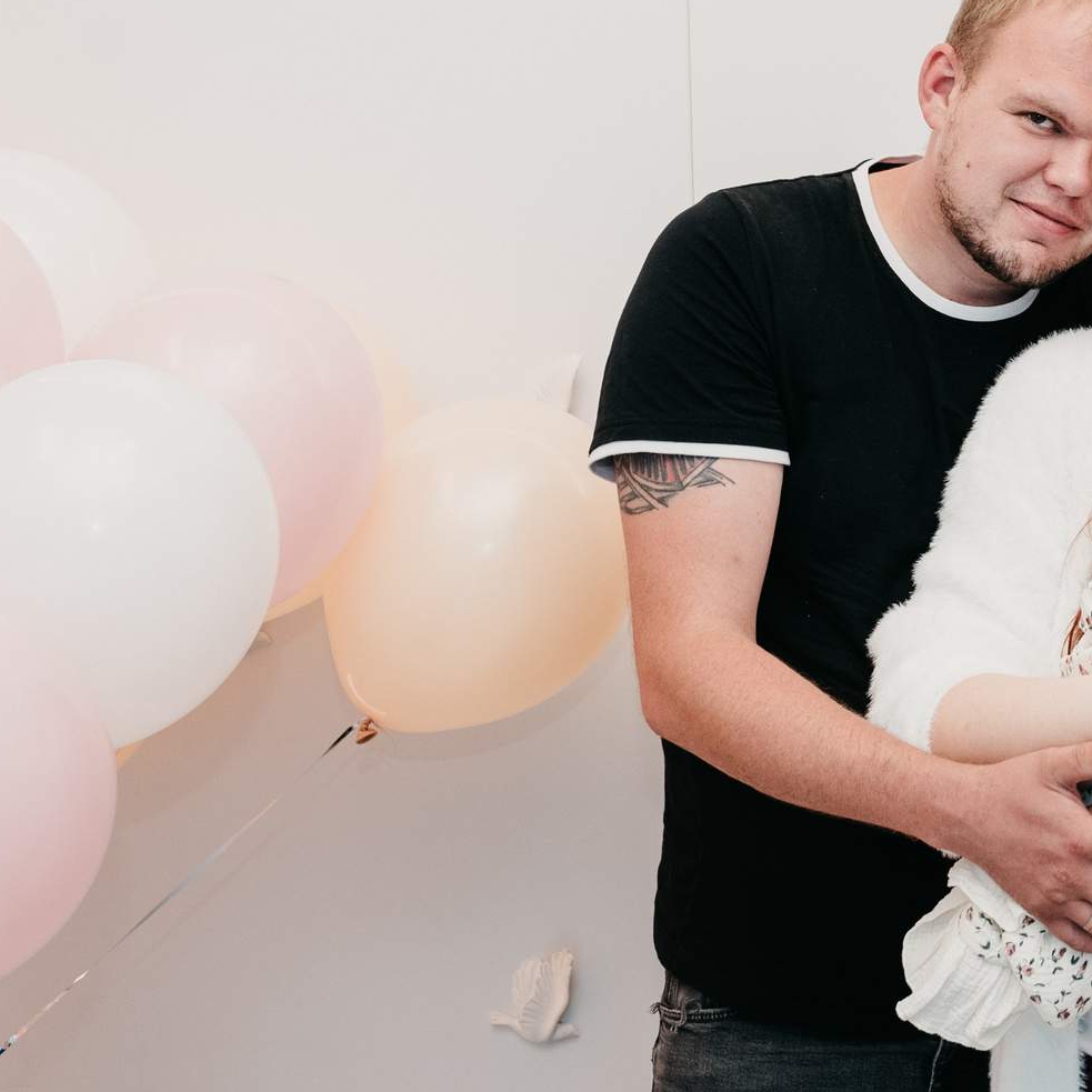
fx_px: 2820
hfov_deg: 20.6
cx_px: 1272
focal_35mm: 79
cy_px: 318
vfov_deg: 21.8
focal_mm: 35
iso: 500
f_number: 4
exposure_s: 1/160
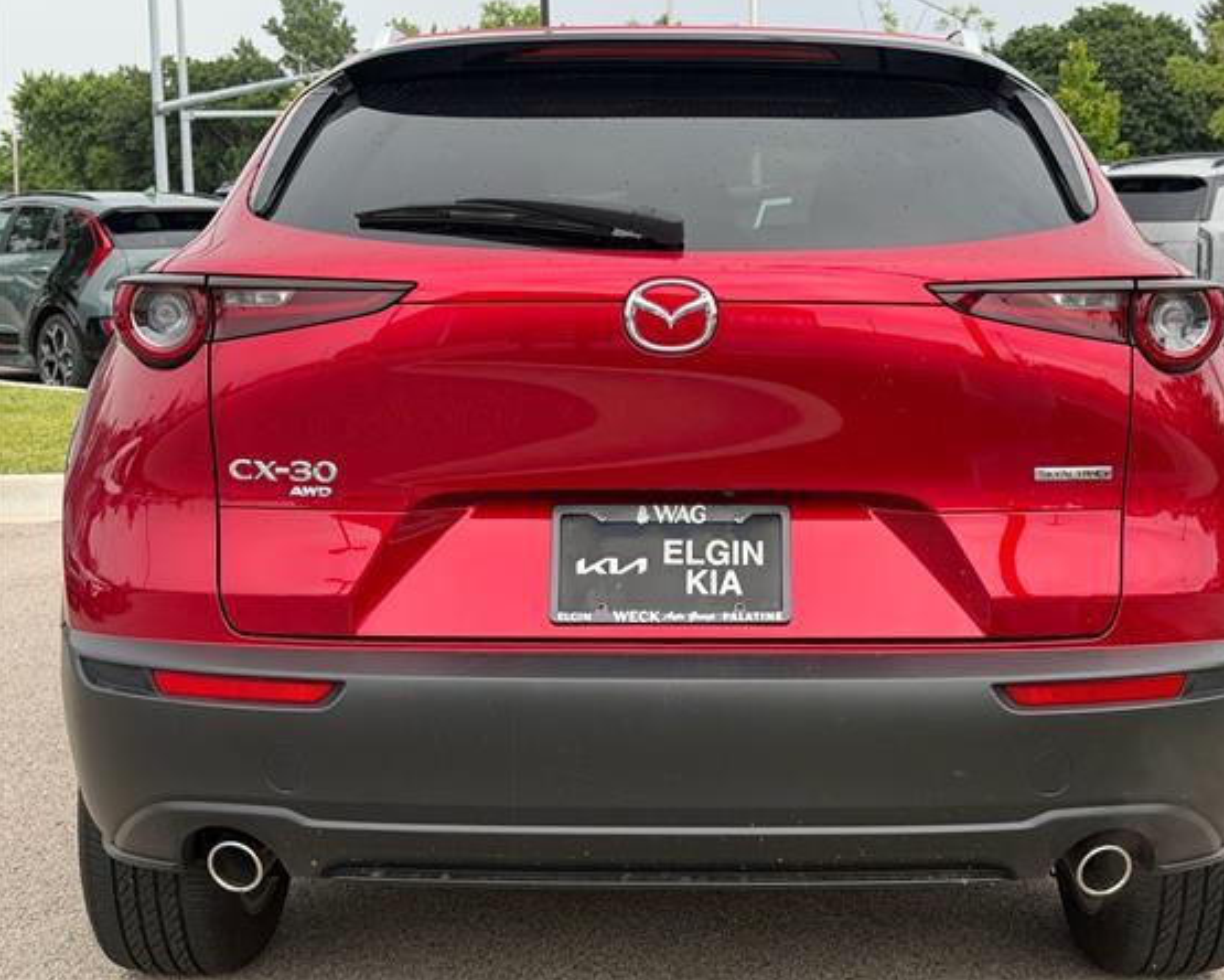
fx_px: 1956
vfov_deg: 28.1
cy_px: 452
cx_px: 699
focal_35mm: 54
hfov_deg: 34.7
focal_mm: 6.76
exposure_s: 1/427
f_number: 1.78
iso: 64
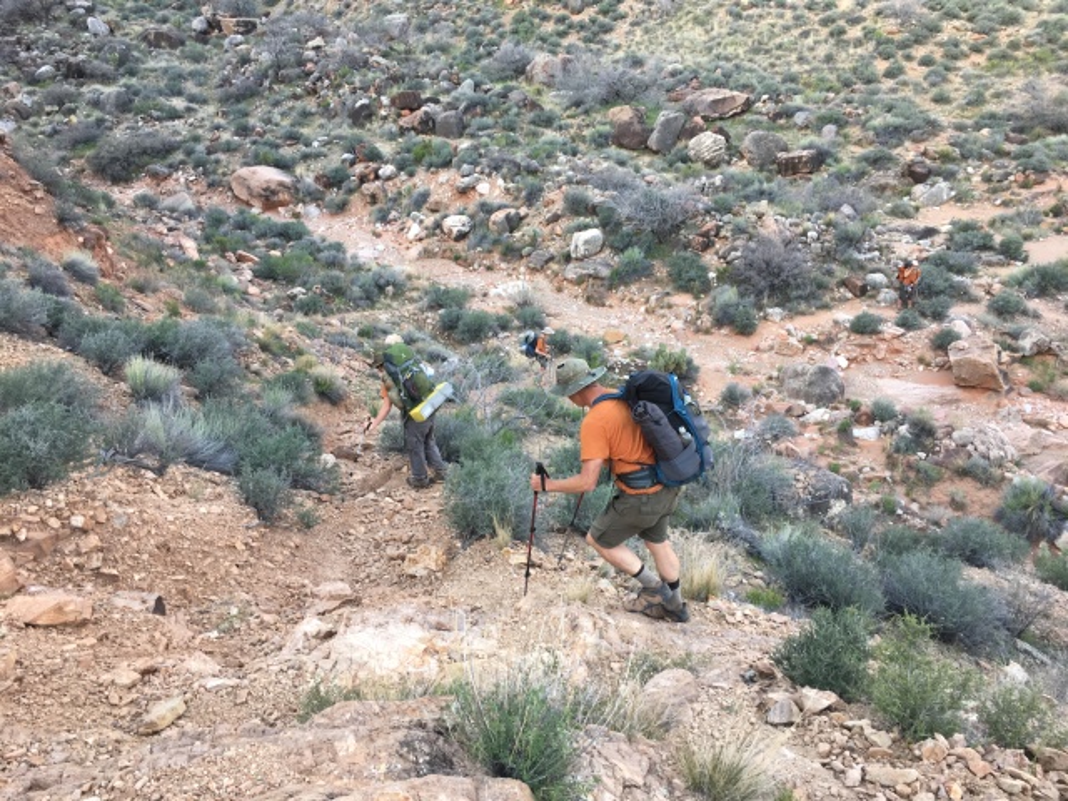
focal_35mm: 29
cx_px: 534
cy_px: 400
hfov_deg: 61.7
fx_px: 895
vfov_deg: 48.2
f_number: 2.2
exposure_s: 1/120
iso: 40
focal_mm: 4.15
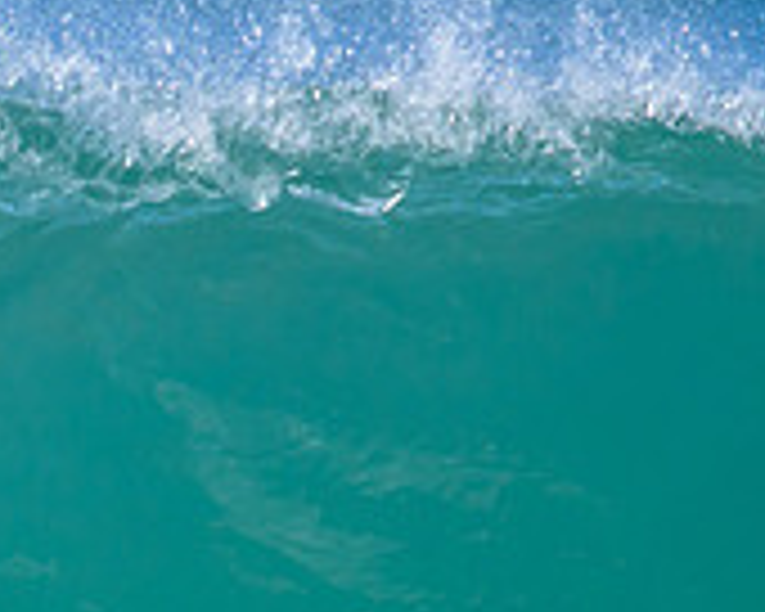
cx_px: -364
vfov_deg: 0.4
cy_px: 580
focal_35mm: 3521
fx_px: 79719
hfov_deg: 0.5
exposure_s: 1/2000
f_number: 11
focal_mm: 800
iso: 1100
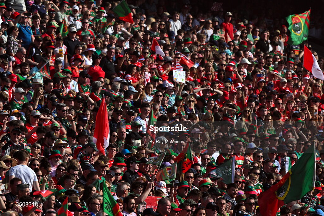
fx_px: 5400
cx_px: 162
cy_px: 108
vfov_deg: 2.3
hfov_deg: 3.4
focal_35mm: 600
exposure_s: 1/2500
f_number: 11
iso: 1600
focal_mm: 600
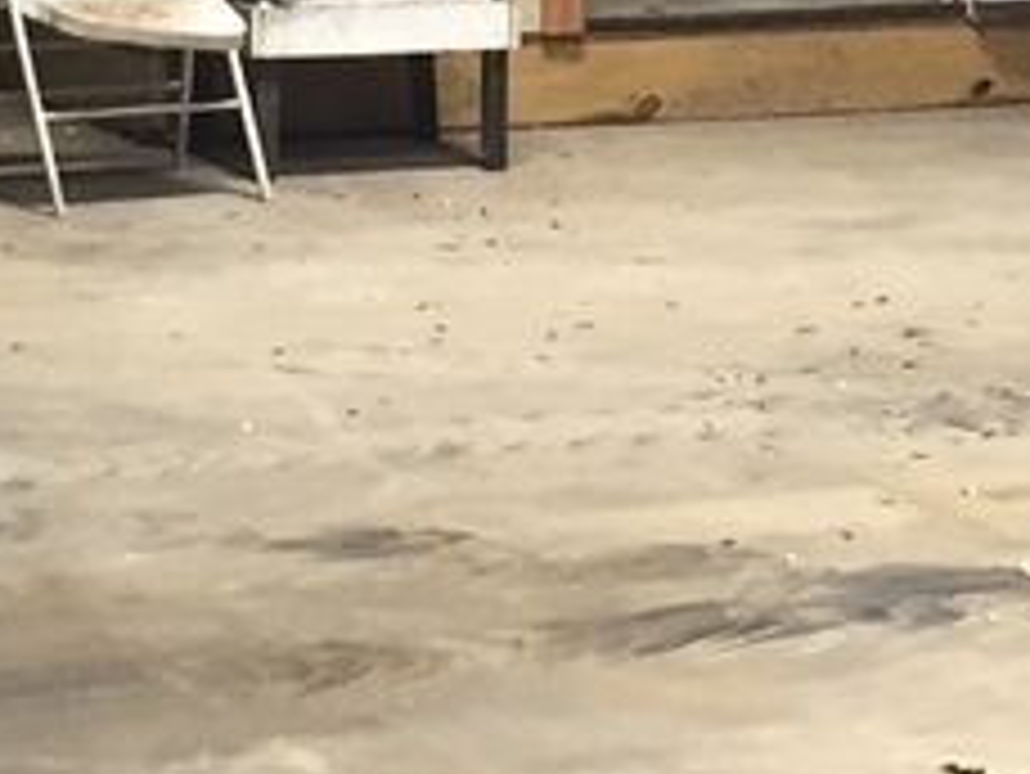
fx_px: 5418
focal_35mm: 182
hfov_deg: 10.9
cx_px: 522
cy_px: -220
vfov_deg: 8.1
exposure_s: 1/30
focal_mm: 4.15
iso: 80
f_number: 2.2
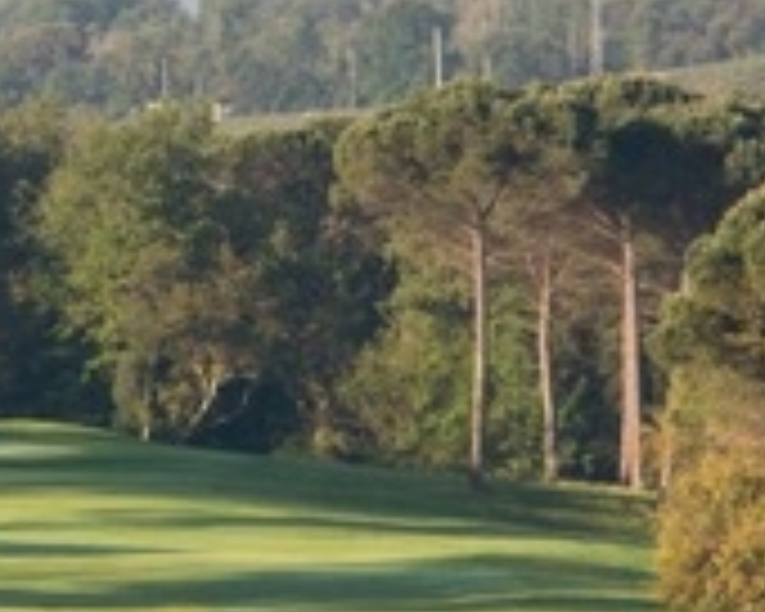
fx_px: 12770
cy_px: 290
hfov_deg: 3.4
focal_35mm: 564
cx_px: -135
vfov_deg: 2.7
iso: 320
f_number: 9
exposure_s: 1/200
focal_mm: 160
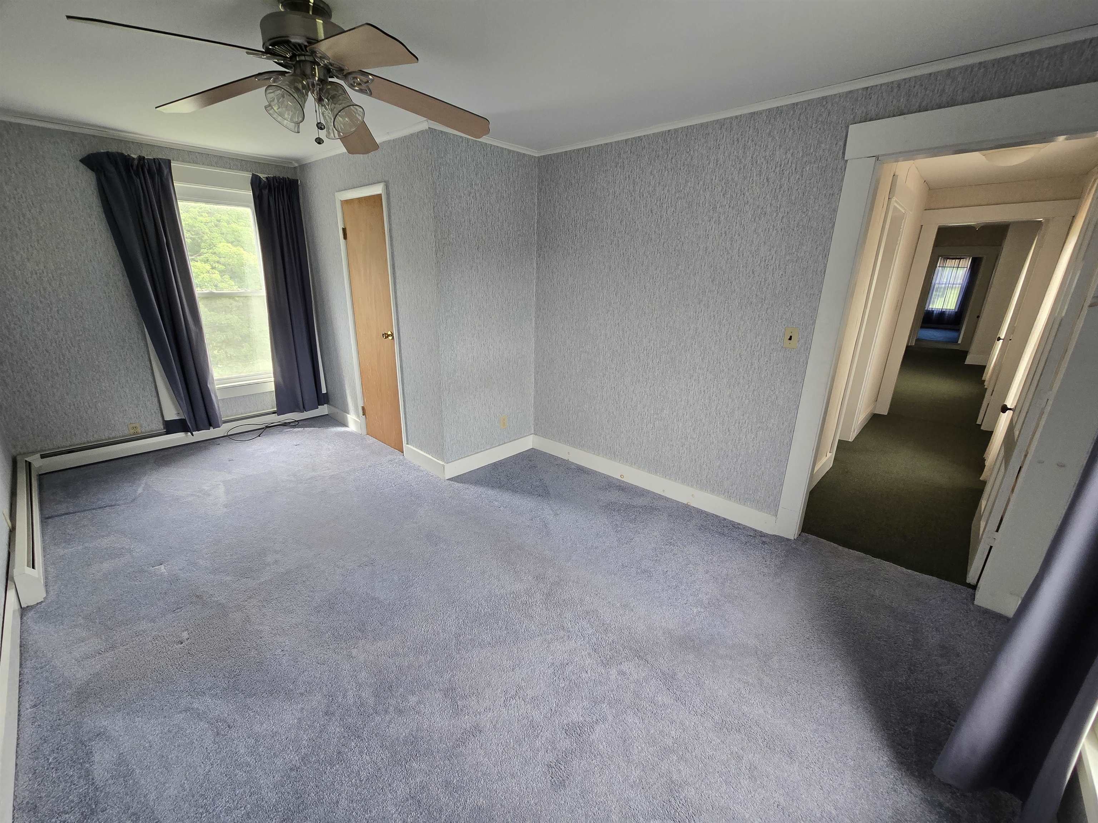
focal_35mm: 13
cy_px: 412
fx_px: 412
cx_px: 549
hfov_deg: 106.2
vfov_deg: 89.9
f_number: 2.2
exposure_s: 1/100
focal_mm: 2.2
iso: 125
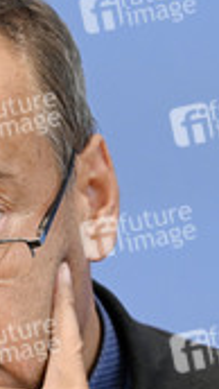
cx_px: -58
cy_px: 289
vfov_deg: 4.5
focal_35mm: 479
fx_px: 4935
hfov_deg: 2.5
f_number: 5.6
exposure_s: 1/500
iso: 3200
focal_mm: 175
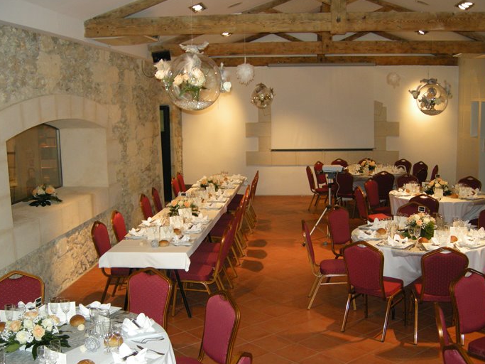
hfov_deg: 45.7
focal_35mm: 41
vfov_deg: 35.1
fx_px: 574
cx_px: 266
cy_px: 204
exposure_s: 1/30
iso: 222
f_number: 2.7
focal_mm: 7.5
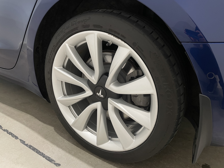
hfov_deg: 67.3
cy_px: 84
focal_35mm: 26
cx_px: 112
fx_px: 168
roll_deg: -1.7
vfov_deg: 53.1
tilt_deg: -22.8
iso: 80
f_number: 1.6
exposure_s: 1/50
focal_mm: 4.2
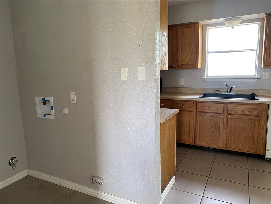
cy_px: 102
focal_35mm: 26
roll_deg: +1.7
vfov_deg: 53.1
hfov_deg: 67.3
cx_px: 136
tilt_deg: -9.5
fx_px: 204
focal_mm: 4.25
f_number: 1.8
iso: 160
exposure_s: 1/60
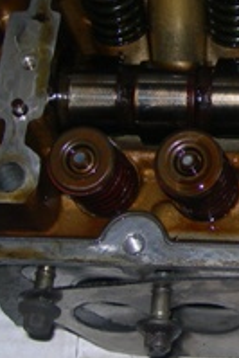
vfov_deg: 16.1
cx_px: 368
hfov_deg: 10.4
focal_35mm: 127
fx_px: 1262
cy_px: 137
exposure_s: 1/60.1
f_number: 2.8
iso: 50
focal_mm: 7.8
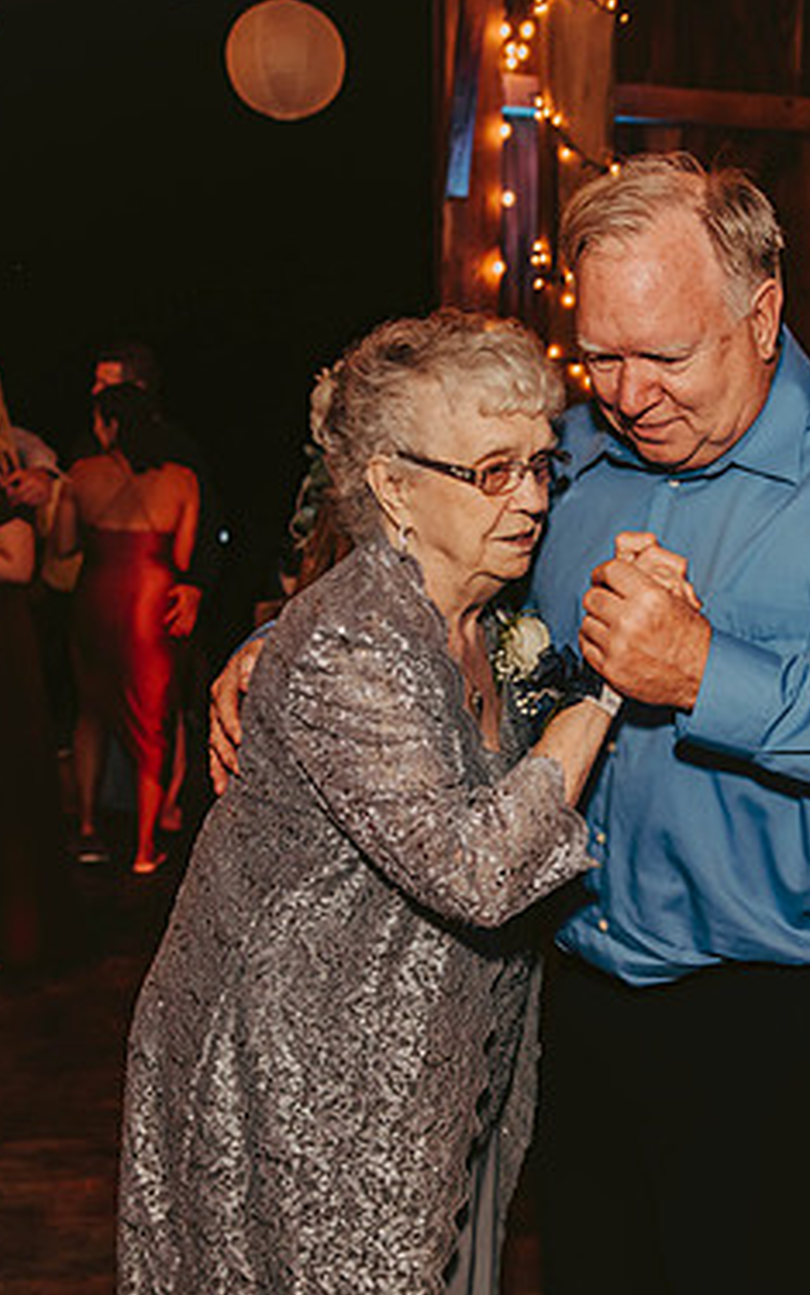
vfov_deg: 45.3
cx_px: 562
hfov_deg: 28.9
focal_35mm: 44
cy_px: 653
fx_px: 1554
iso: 1250
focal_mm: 28
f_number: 2.8
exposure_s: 1/125
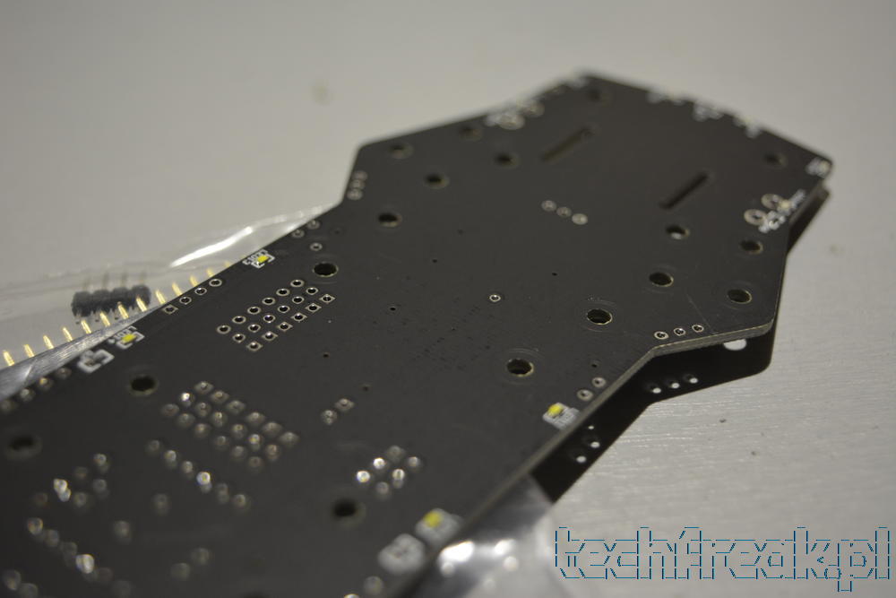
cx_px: 448
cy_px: 299
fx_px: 1307
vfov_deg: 25.8
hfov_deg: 37.8
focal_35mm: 52
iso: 560
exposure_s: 1/60
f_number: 4.5
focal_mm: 35
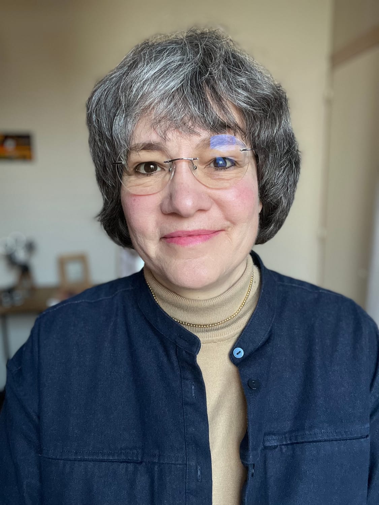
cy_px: 252
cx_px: 190
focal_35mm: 30
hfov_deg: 46.8
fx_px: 438
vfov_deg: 60.0
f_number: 2.2
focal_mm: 2.71
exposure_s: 1/60
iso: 250
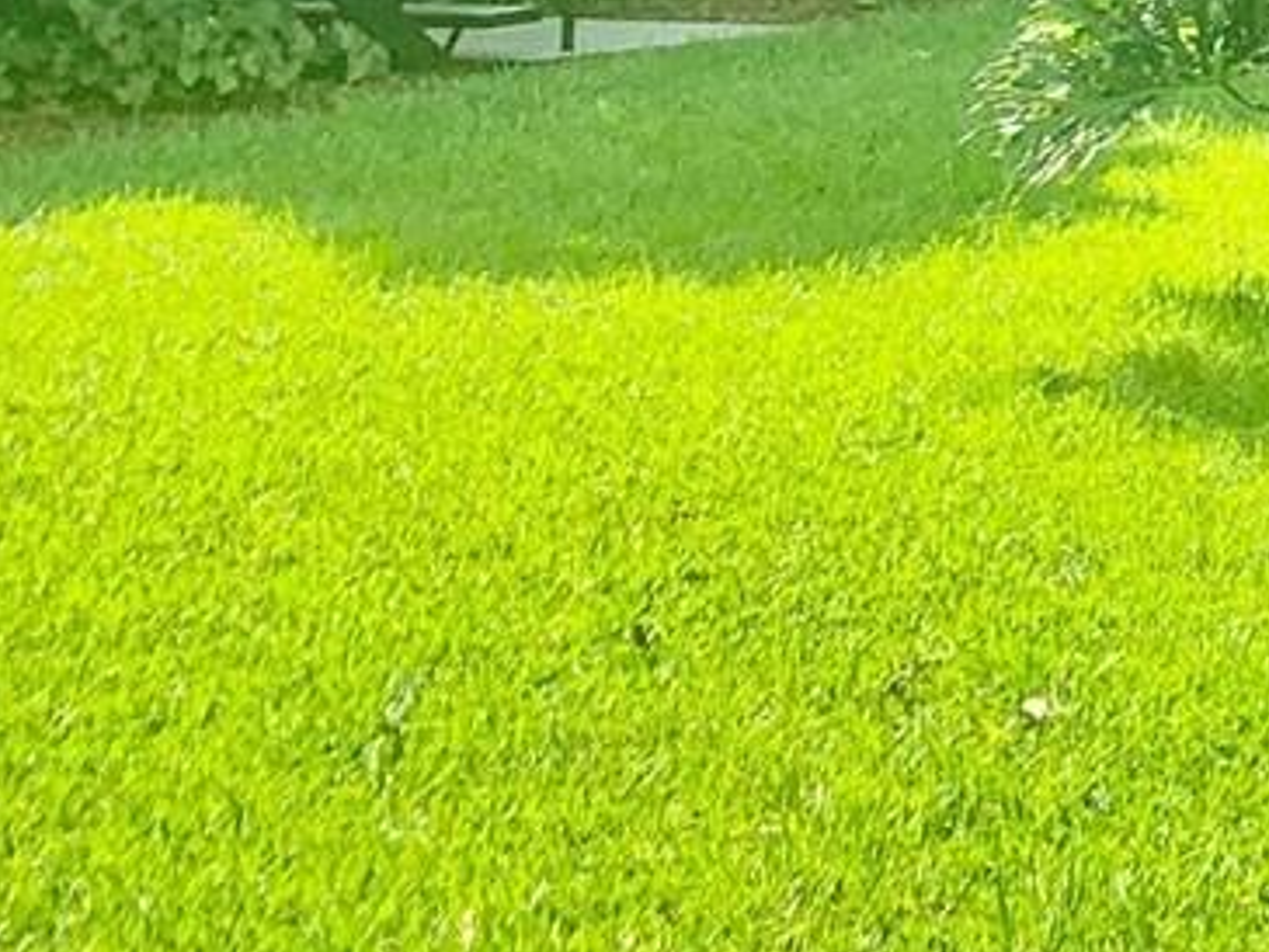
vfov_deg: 11.8
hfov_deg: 14.4
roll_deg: -0.8
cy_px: -841
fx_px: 4181
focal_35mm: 114
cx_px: 2517
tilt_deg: +6.2
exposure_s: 1/879
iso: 25
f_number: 1.8
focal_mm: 4.25
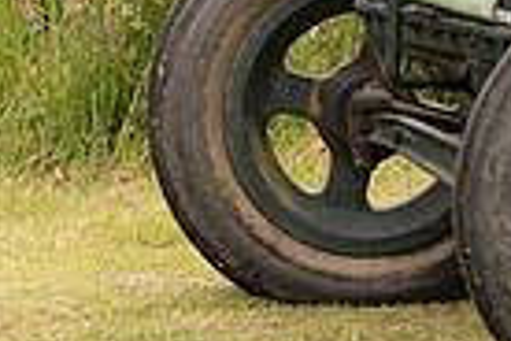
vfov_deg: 4.3
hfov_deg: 6.4
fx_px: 4471
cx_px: 952
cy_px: -139
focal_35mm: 315
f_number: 6.3
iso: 200
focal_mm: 75
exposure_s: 1/125
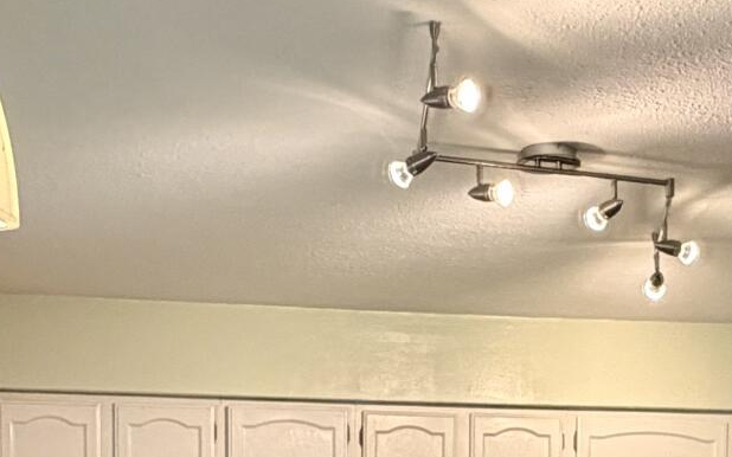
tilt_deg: -2.4
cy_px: 680
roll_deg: +0.0
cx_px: 460
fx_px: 1436
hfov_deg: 28.5
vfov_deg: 16.5
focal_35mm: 72
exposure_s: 1/120
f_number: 2.2
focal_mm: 2.22
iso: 250
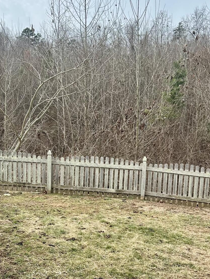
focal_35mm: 43
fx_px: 348
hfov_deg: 33.6
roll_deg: -1.6
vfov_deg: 42.4
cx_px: 96
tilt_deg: -9.6
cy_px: 213
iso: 80
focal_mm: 6.86
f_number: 1.78
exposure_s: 1/1562
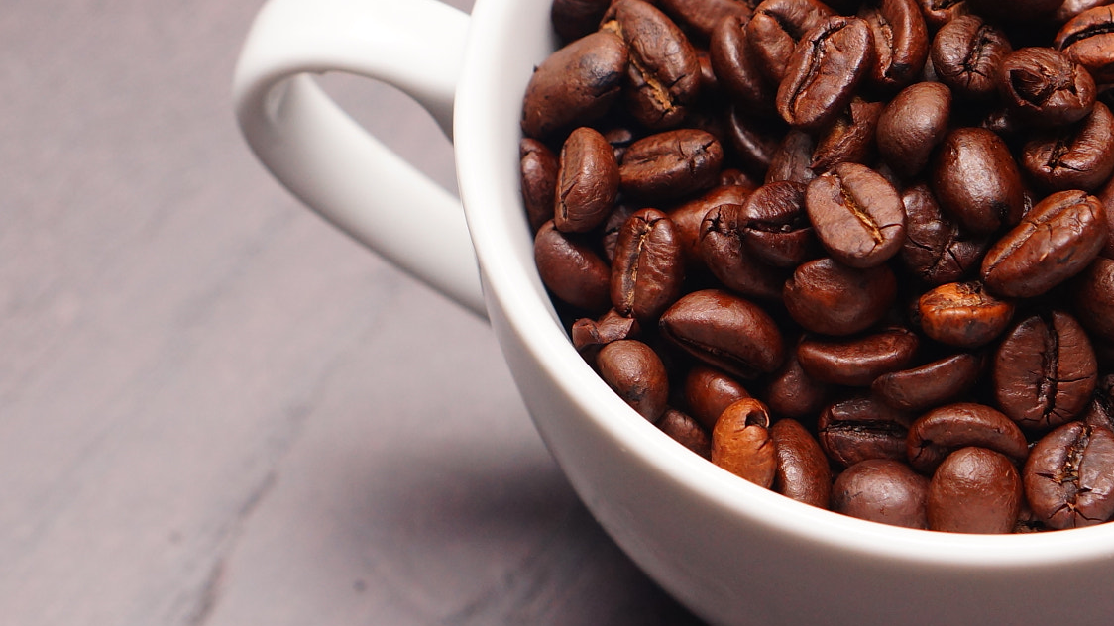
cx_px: 761
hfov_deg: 15.0
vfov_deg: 8.5
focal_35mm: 143
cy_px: 243
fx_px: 4224
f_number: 5
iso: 400
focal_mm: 50
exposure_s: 1/100
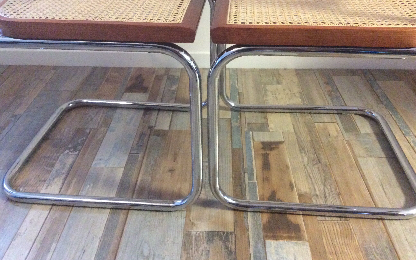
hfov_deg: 56.7
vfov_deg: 37.2
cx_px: 208
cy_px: 107
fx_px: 385
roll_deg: +1.6
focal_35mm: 34
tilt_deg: -32.5
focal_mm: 3.3
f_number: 2.4
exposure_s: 1/17
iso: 400
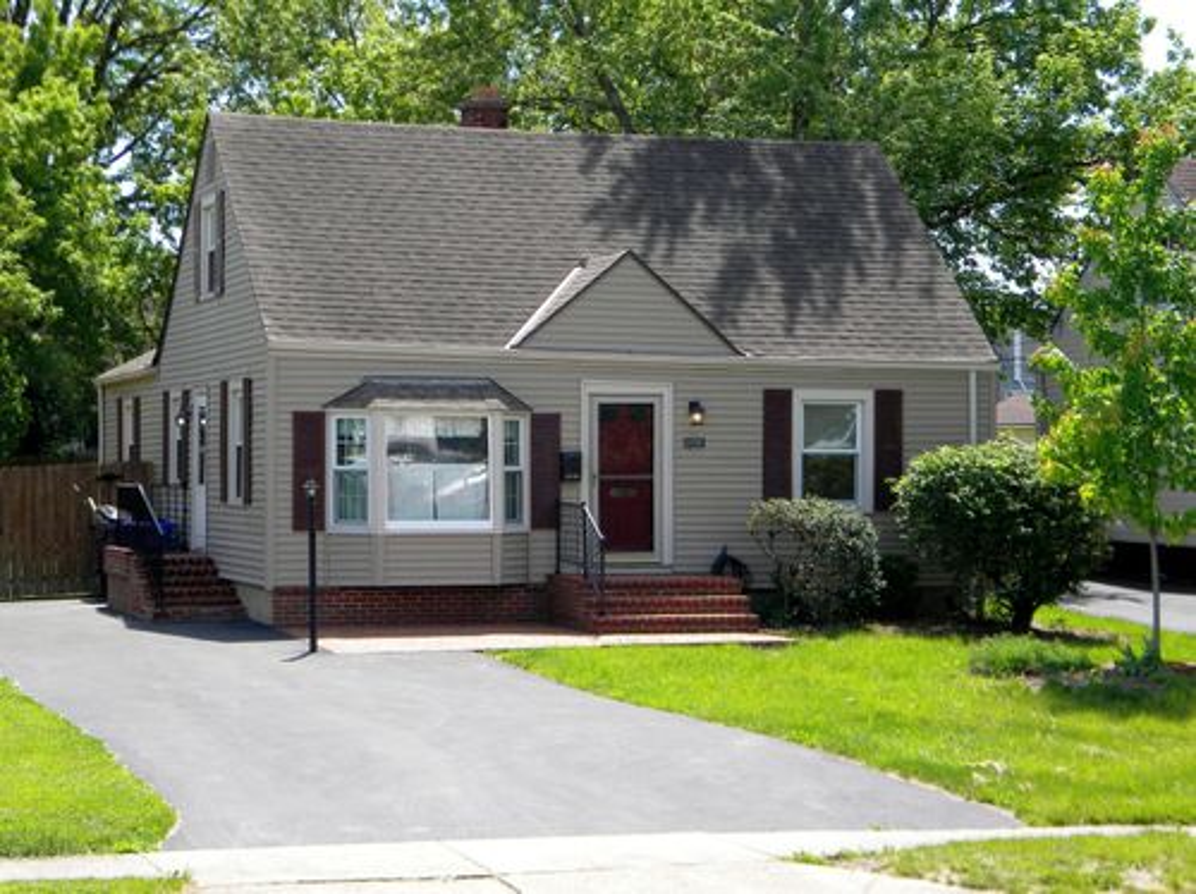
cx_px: 598
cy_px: 447
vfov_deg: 21.9
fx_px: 2313
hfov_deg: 29.0
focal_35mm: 67
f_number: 4.3
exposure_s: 1/280
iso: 80
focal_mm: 12.2
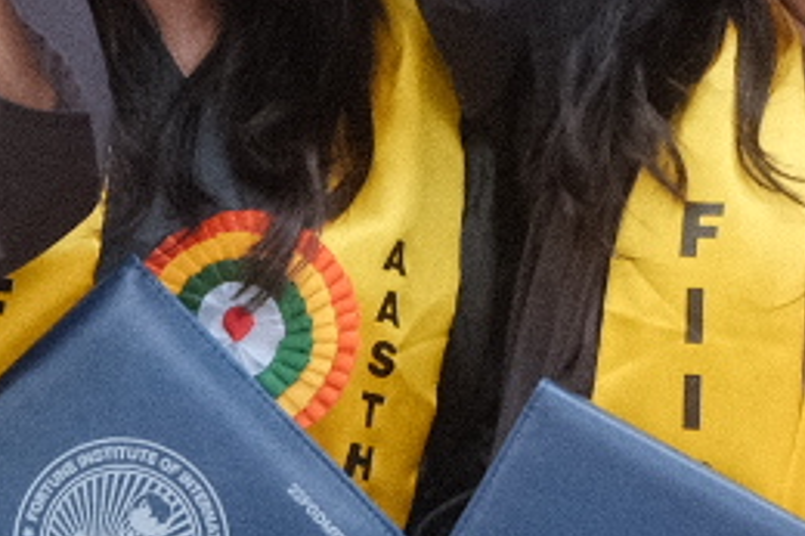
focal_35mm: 335
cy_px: -164
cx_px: 176
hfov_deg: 6.1
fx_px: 7486
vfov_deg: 4.1
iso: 2500
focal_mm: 32.5
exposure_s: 1/100
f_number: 4
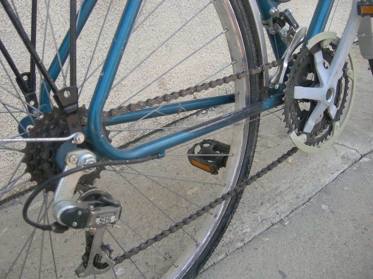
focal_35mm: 38
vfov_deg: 37.7
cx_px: 186
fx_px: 409
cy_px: 140
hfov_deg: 49.0
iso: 50
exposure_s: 1/117
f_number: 2.8
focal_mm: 7.8
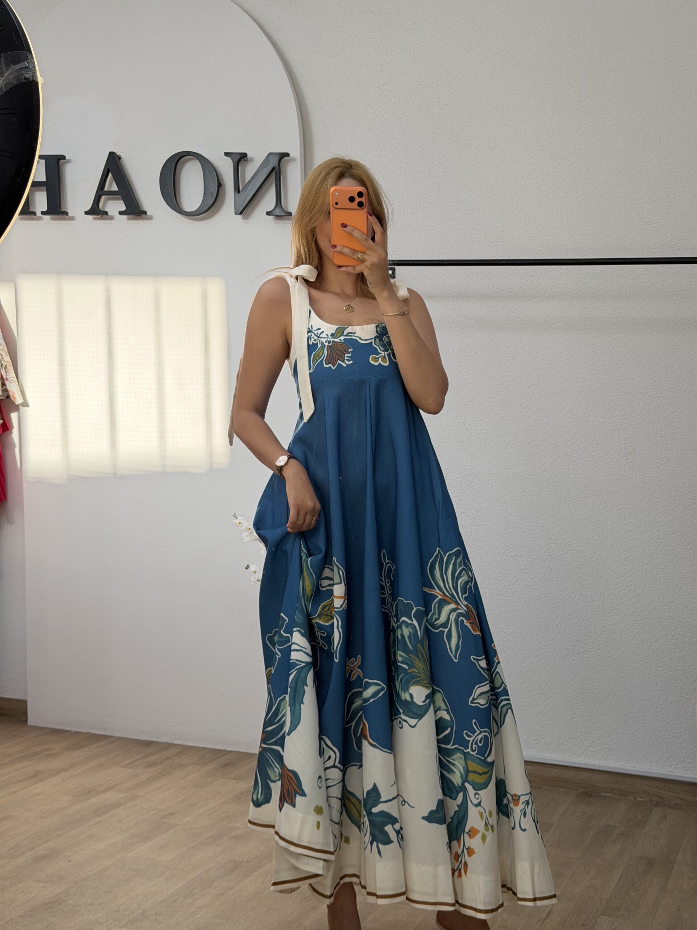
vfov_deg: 39.7
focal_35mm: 48
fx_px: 1289
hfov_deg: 30.3
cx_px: 348
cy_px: 465
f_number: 1.78
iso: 80
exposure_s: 1/294
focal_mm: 6.76
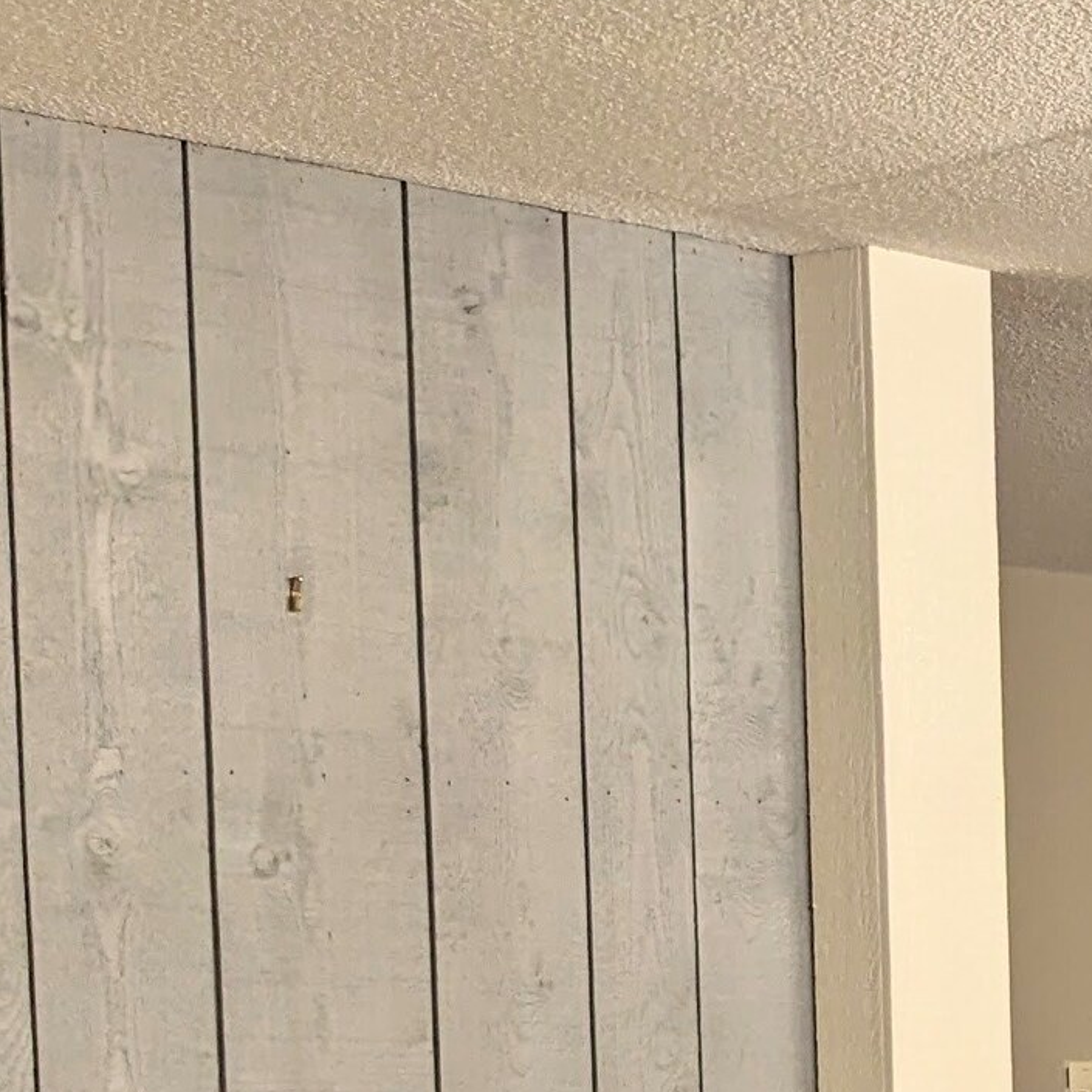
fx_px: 3712
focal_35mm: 104
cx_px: 2105
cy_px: 1408
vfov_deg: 15.9
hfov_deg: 14.3
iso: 49
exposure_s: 1/60
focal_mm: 4.38
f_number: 1.73
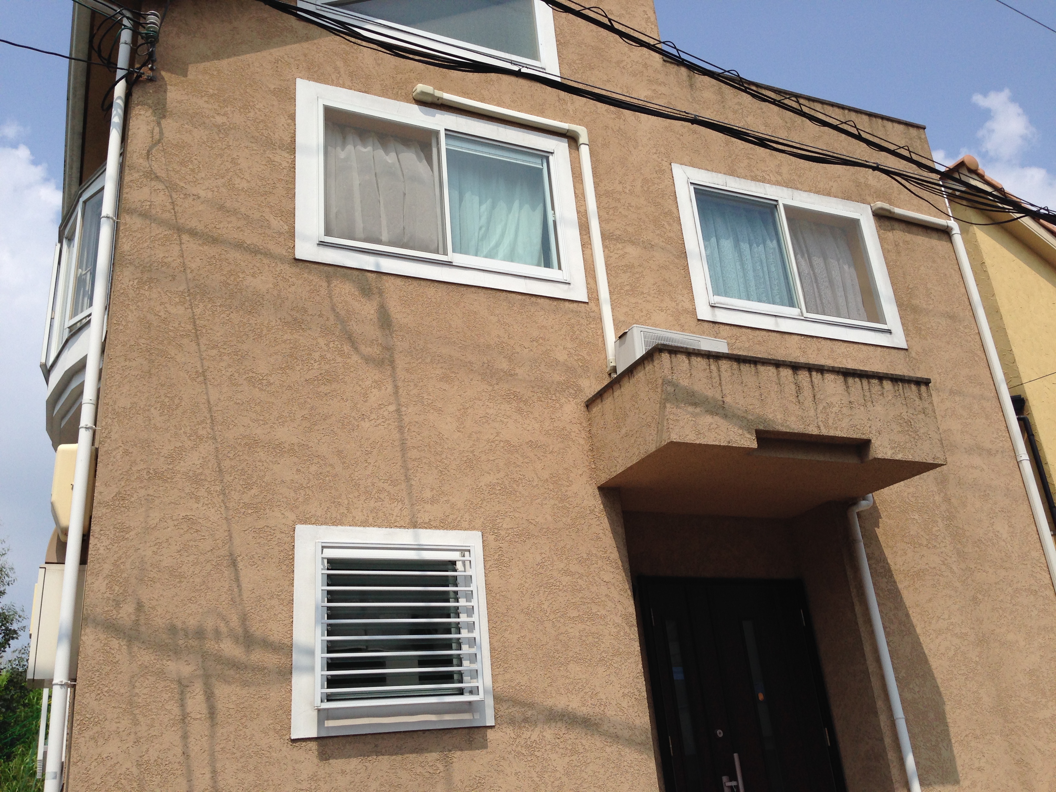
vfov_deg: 42.9
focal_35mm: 33
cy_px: 396
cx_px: 528
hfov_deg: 55.4
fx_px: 1007
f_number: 2.4
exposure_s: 1/2857
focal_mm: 4.12
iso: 50
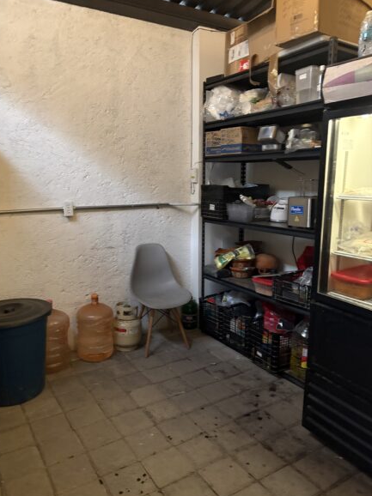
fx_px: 387
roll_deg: +0.0
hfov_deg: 51.3
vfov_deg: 65.3
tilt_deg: -7.8
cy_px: 244
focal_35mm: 27
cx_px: 180
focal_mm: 5.96
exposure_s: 1/30
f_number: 1.6
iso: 640
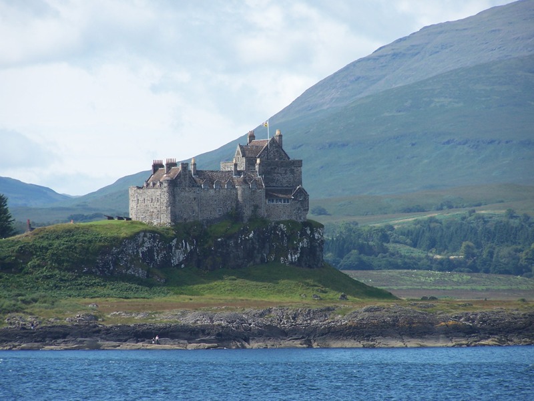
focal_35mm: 288
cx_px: 267
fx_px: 4443
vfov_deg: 5.2
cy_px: 200
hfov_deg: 6.9
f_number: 3.6
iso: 80
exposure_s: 1/750
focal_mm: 47.7
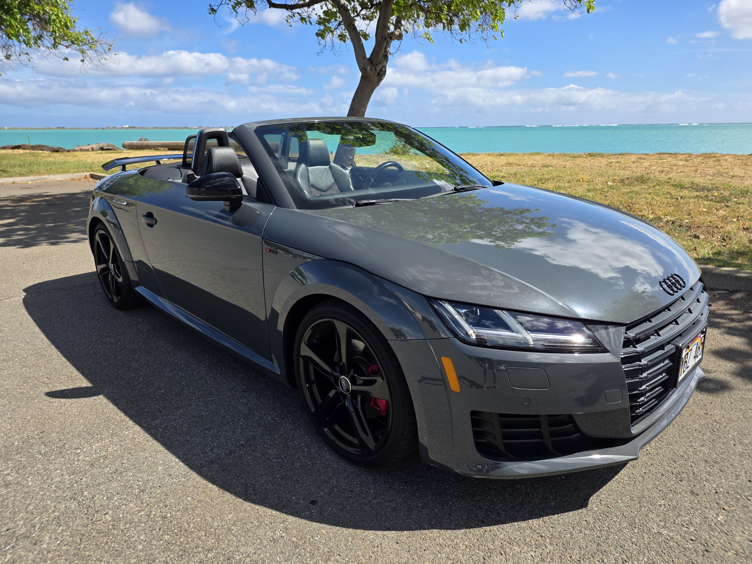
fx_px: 500
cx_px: 376
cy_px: 282
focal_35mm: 23
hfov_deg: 73.9
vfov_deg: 58.9
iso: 80
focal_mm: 6.25
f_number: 1.7
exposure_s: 1/3972
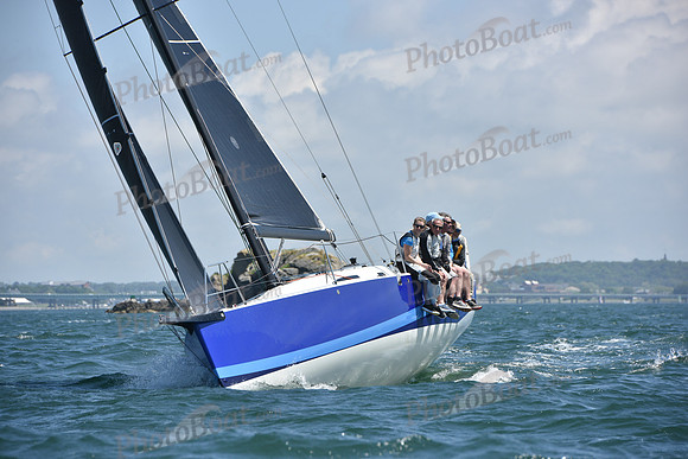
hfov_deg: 10.3
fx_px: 3823
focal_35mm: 200
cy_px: 230
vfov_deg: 6.9
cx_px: 344
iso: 250
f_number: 7.1
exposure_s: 1/1250
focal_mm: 200
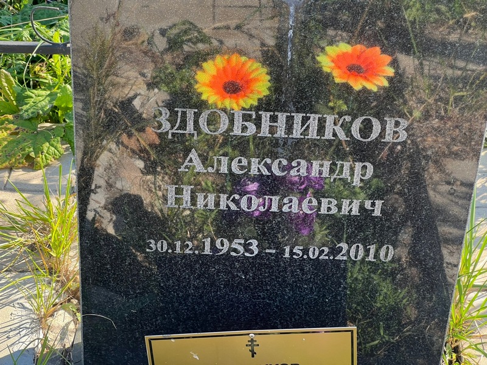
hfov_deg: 25.3
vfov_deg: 19.1
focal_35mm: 77
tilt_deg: -32.6
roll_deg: +0.4
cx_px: 244
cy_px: 182
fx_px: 1083
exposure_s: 1/99
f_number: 2.8
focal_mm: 9
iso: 32
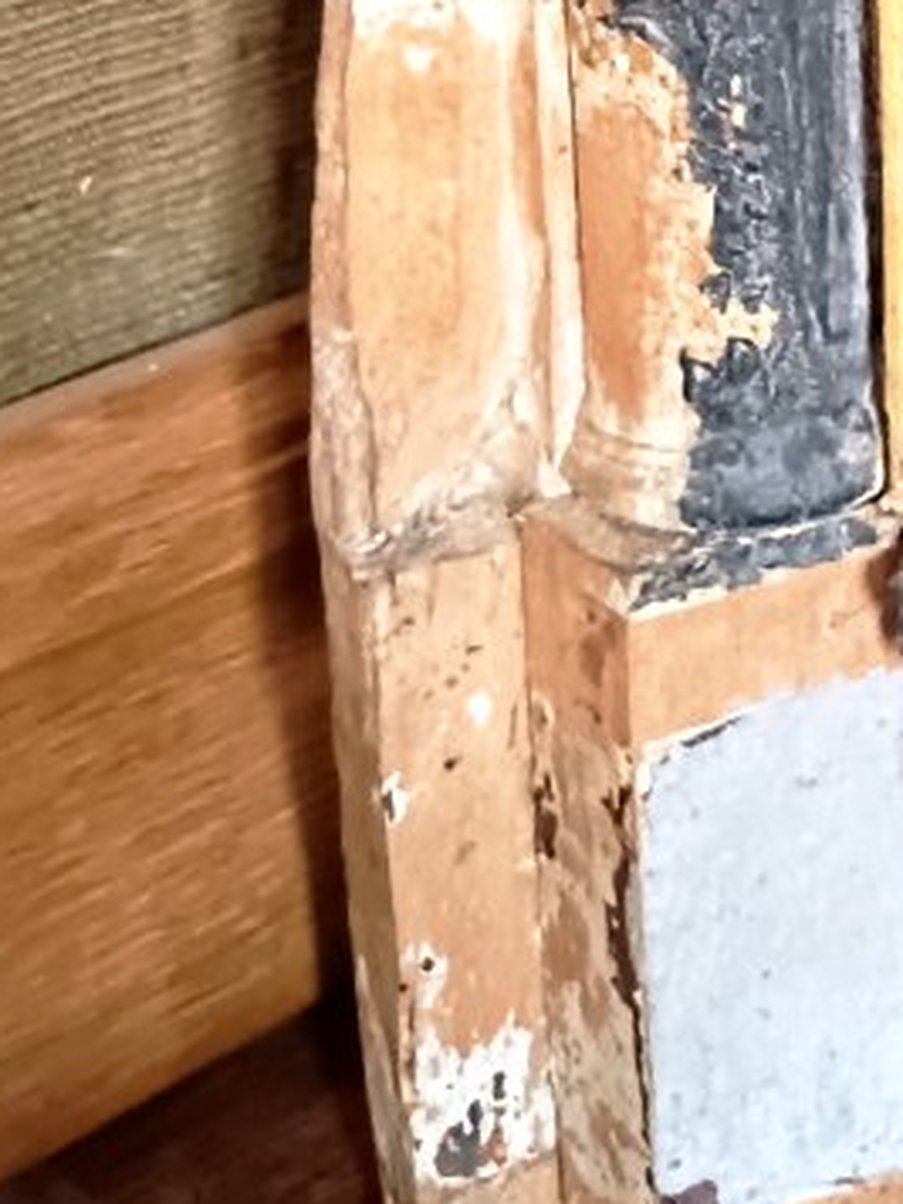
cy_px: -318
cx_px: 1153
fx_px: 2817
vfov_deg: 21.9
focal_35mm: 81
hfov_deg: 17.2
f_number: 1.7
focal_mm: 5.24
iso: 6928
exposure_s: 1/14.3
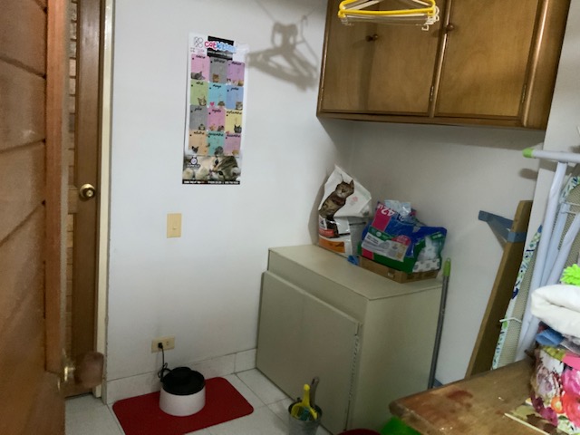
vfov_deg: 48.2
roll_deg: -5.8
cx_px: 290
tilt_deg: -9.8
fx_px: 486
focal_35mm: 29
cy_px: 218
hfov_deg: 61.7
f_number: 1.8
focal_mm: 3
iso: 500
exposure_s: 1/30
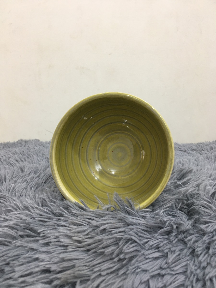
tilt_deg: -11.5
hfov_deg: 48.2
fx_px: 241
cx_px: 108
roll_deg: -0.1
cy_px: 144
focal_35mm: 29
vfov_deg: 61.7
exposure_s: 1/33
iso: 125
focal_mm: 4.15
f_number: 2.2
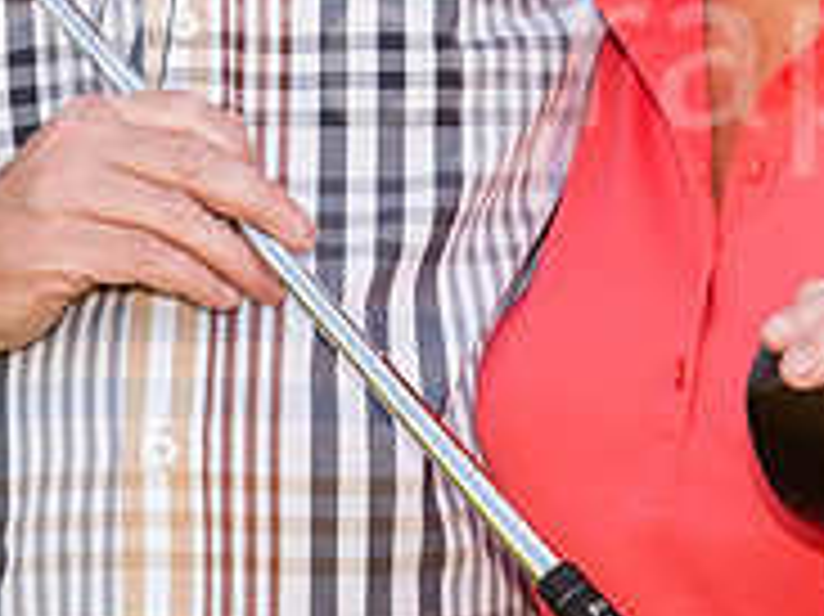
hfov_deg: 8.5
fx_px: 5519
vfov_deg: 6.3
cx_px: 474
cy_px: -218
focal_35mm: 232
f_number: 5.6
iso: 160
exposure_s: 1/250
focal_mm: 66
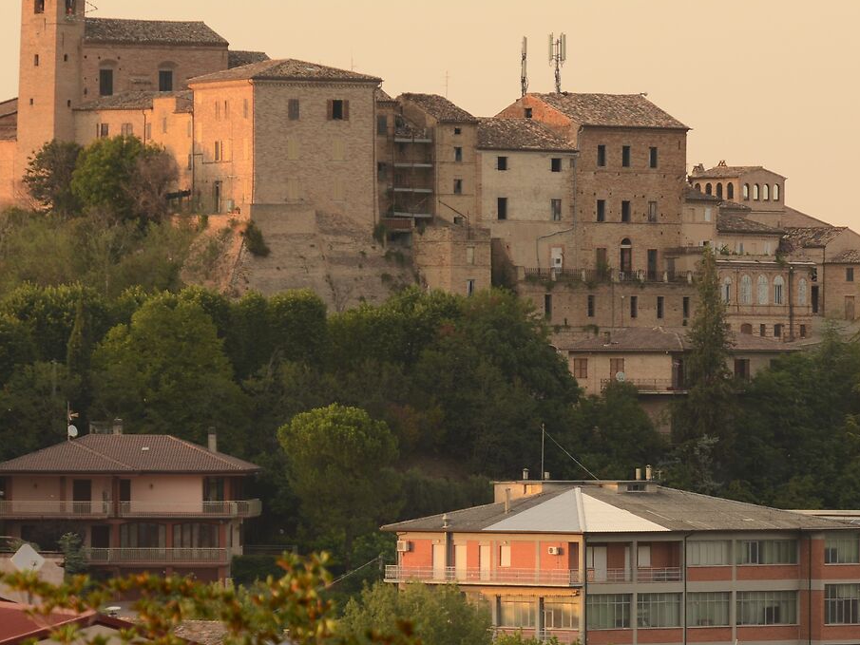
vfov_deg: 4.2
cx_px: 668
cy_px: 541
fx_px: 8870
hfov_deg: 5.5
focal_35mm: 357
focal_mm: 140
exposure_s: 1/100
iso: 100
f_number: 5
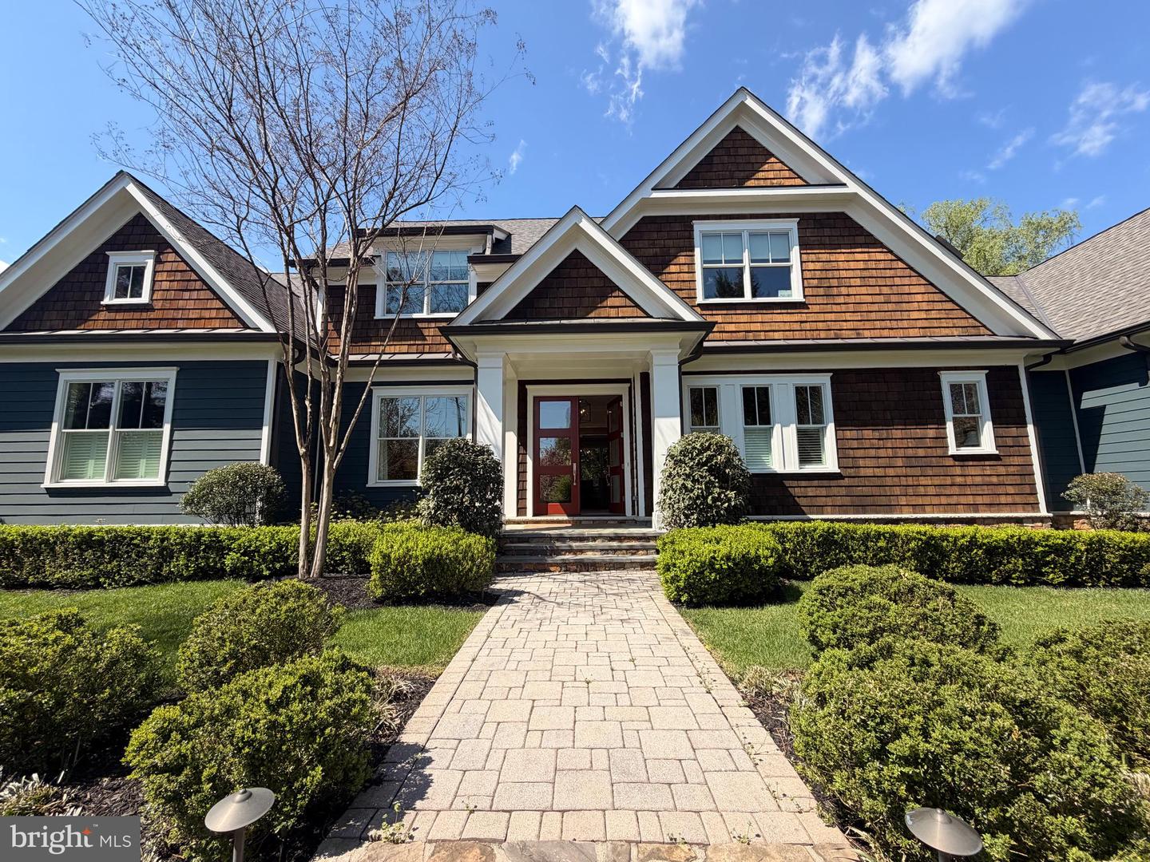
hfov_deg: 102.1
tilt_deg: +7.1
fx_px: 465
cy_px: 431
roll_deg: +0.6
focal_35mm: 14
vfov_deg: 85.7
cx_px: 575
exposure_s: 1/770
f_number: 2.2
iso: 40
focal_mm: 2.22
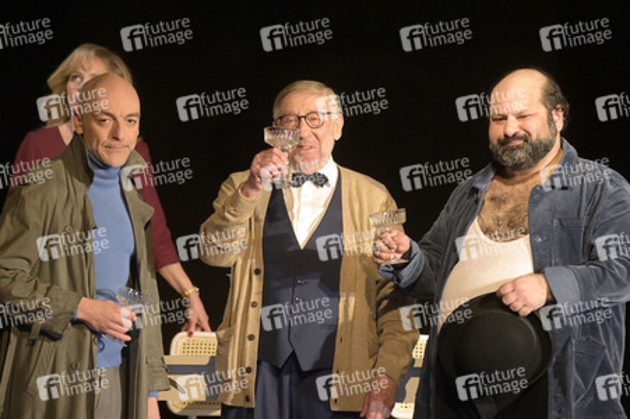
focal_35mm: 220
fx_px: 3847
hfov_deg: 9.4
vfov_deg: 6.2
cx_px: 315
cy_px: 210
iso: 8000
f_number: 5.6
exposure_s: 1/640
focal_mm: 220
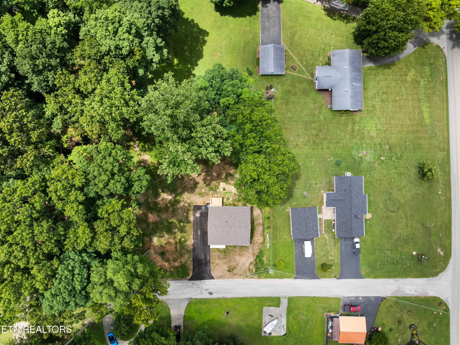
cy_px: 172
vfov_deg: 56.8
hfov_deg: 71.6
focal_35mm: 24
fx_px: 319
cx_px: 230
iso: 100
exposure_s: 1/20
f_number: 2.8
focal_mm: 12.29
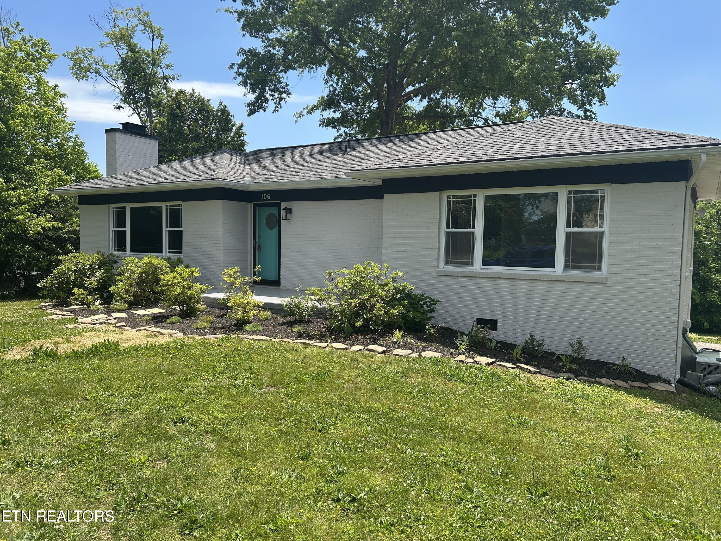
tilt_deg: -4.2
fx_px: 542
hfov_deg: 67.3
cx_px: 360
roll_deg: -0.9
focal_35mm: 26
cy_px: 270
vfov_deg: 53.1
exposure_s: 1/2632
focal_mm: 5.7
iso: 50
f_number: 1.5
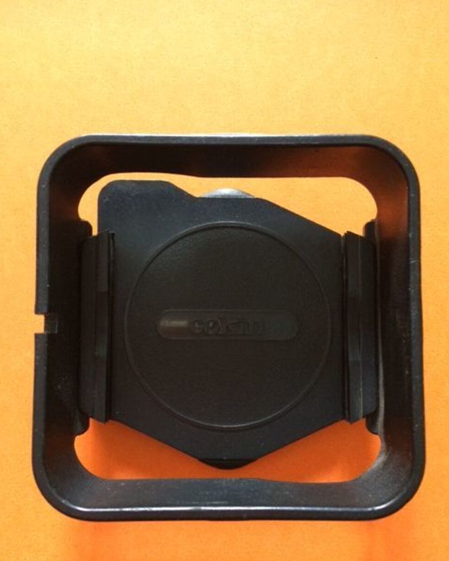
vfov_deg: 55.6
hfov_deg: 45.8
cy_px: 304
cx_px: 225
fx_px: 532
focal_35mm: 32
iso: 250
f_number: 2.2
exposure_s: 1/30
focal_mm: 4.12
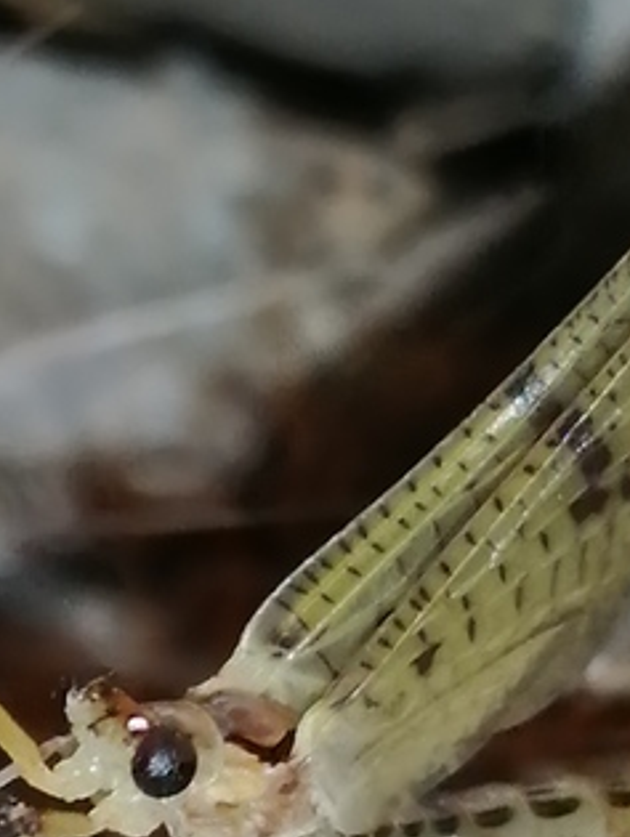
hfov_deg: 7.1
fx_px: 5110
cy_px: 720
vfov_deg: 9.3
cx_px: 362
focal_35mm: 211
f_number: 1.8
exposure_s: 1/90
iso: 100
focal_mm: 3.46
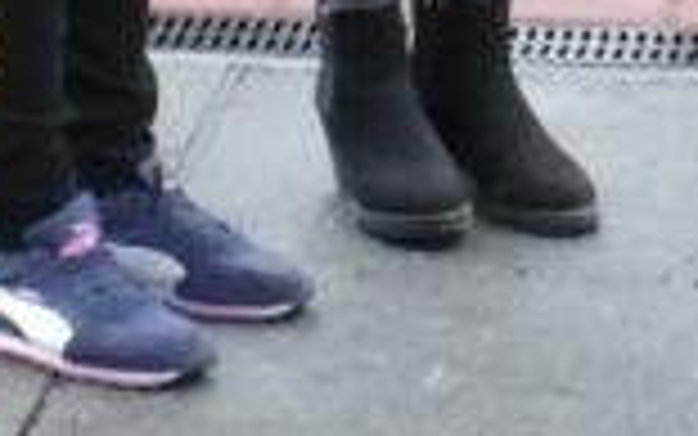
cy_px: -778
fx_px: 7802
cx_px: 27
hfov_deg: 5.1
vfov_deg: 3.2
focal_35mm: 410
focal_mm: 9.9
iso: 200
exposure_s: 1/60
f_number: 3.1
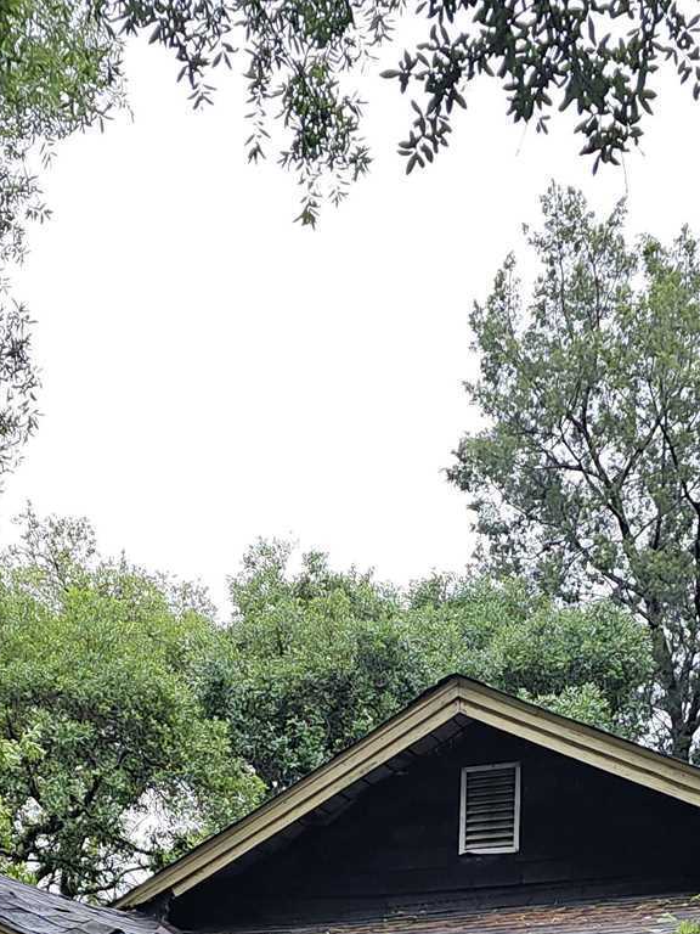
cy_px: 1264
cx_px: 369
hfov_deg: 21.3
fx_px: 1860
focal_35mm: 69
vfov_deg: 24.1
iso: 32
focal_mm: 6.3
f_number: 1.7
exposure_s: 1/60
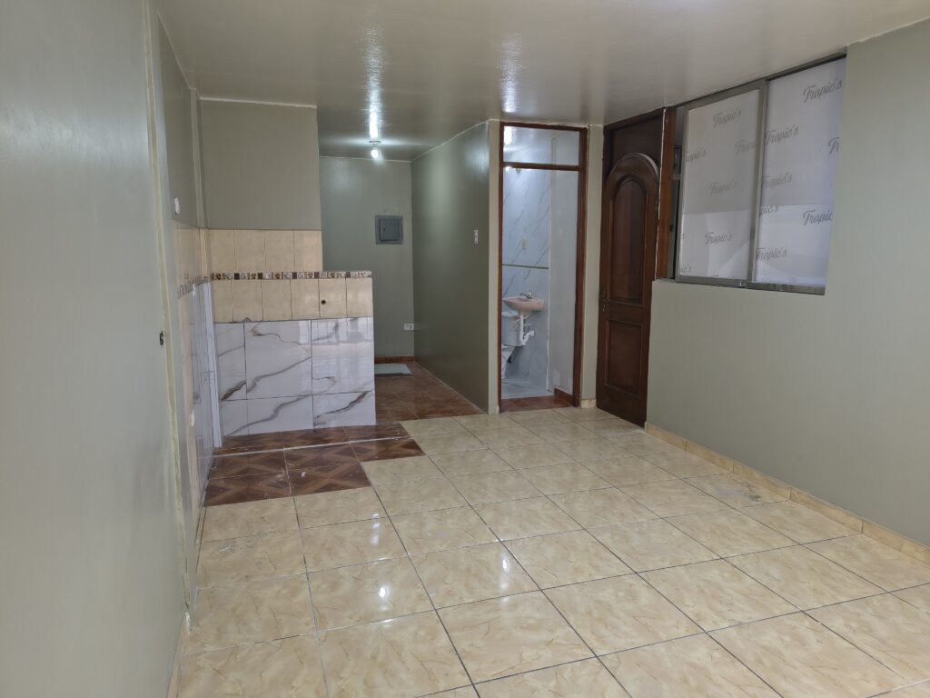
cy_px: 349
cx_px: 465
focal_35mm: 24
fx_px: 645
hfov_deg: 71.6
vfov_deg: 56.8
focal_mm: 5.56
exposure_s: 1/120
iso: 626
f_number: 1.8
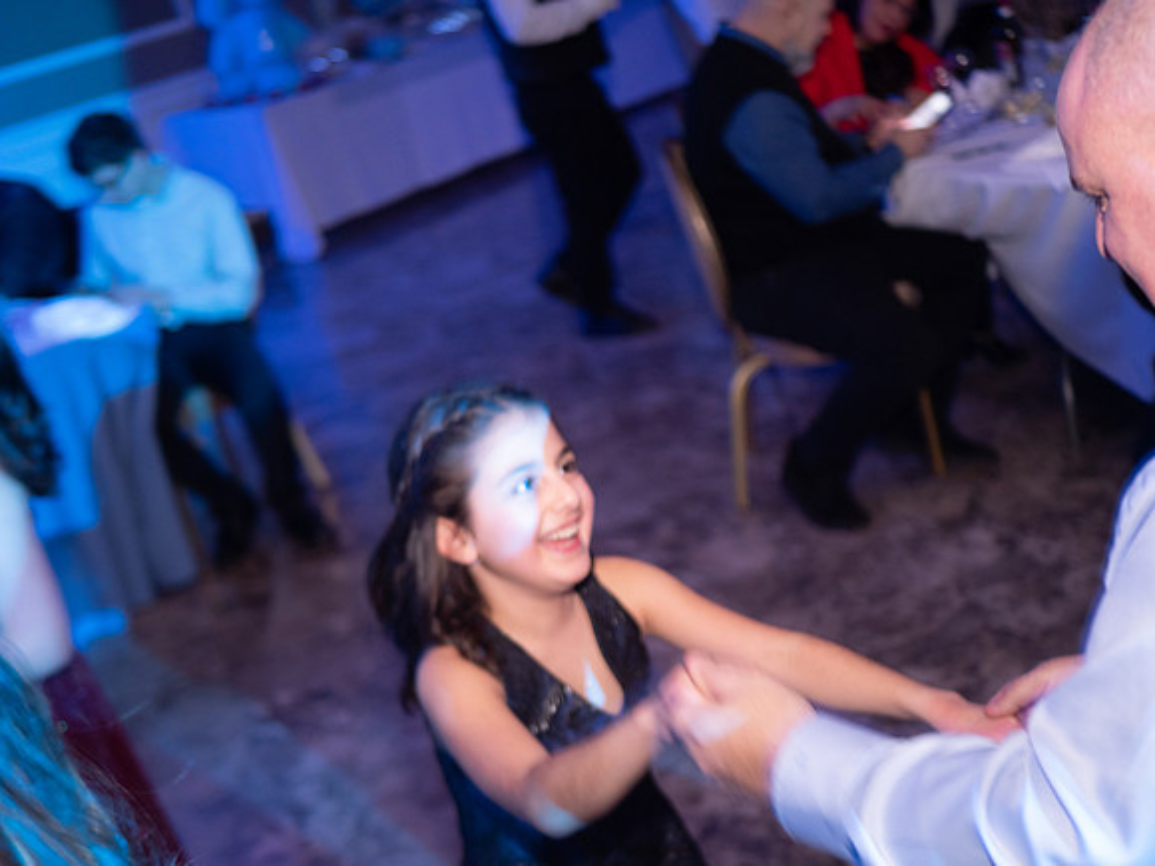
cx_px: 578
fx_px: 1668
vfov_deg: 29.1
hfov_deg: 38.2
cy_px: 433
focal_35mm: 50
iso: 800
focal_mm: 25
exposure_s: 1/60
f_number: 1.7
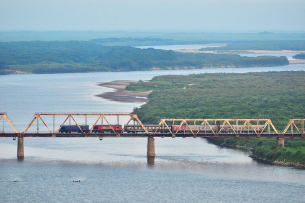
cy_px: 102
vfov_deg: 4.4
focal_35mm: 315
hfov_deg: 6.5
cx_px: 152
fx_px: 2669
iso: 400
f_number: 5.6
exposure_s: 1/800
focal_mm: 210
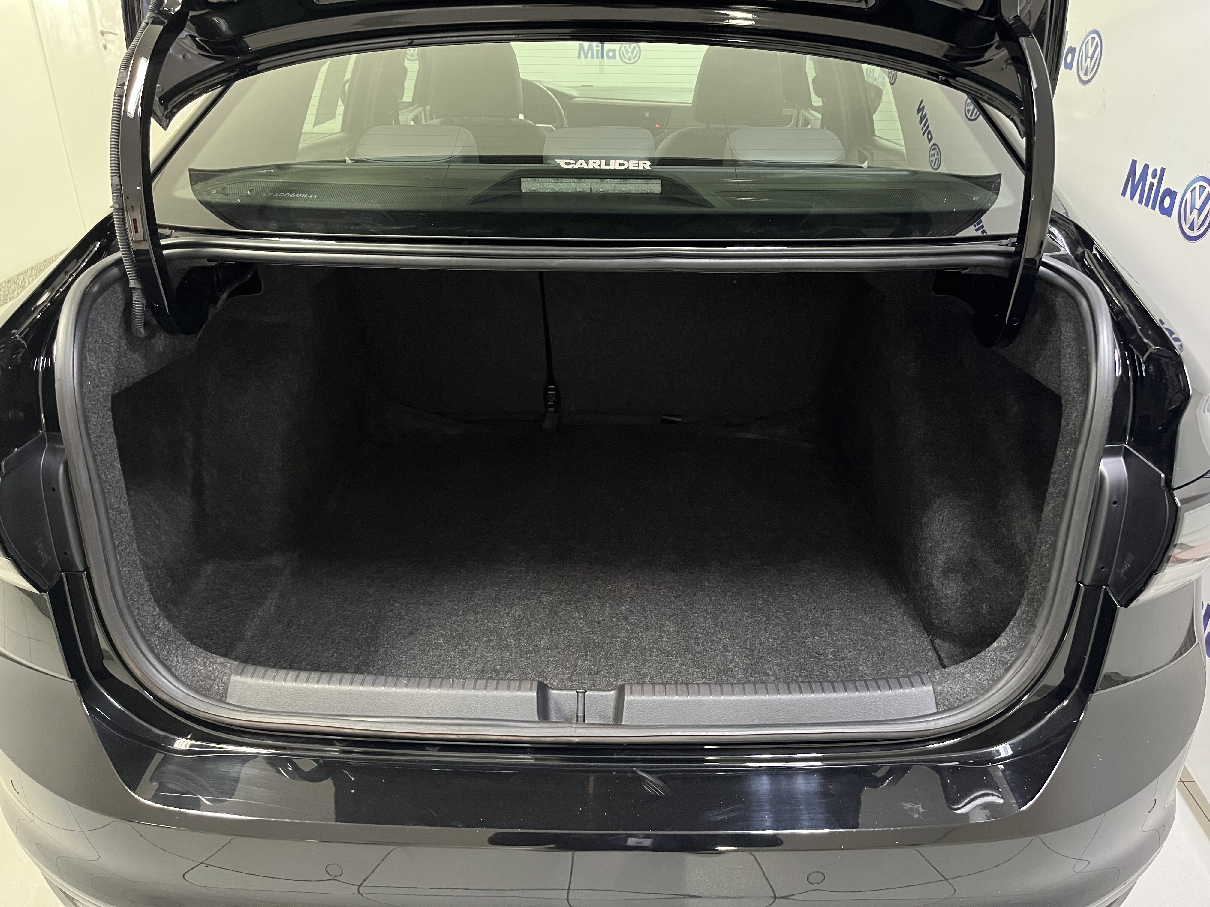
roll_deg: -0.3
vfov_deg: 53.1
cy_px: 454
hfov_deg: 67.3
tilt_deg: -27.4
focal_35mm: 26
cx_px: 605
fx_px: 909
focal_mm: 5.1
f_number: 1.6
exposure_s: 1/30
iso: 640
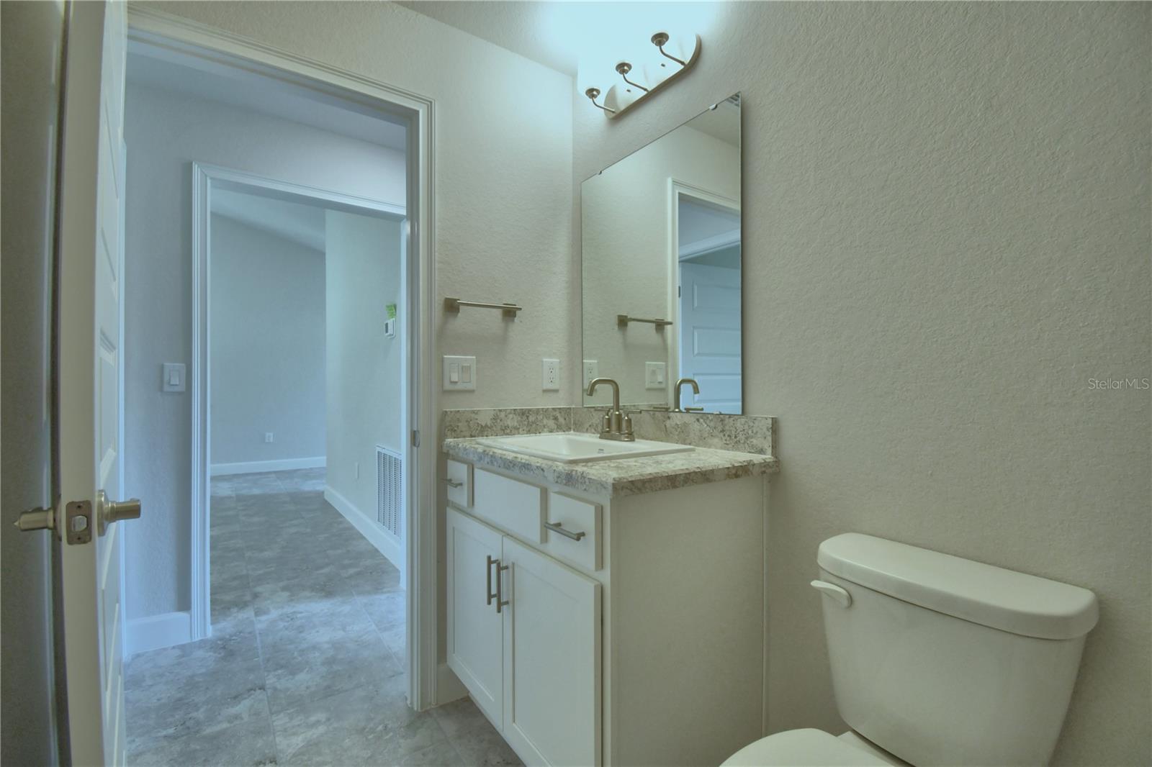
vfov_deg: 77.3
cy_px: 384
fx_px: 480
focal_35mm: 15
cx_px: 576
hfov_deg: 100.4
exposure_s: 1/60
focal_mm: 10
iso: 400
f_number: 4.5
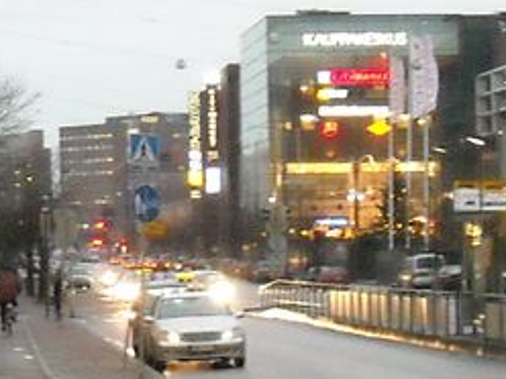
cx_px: -29
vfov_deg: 8.2
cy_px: 220
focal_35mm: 181
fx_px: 2646
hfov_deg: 10.8
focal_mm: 5.7
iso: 800
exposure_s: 1/28
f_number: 2.8
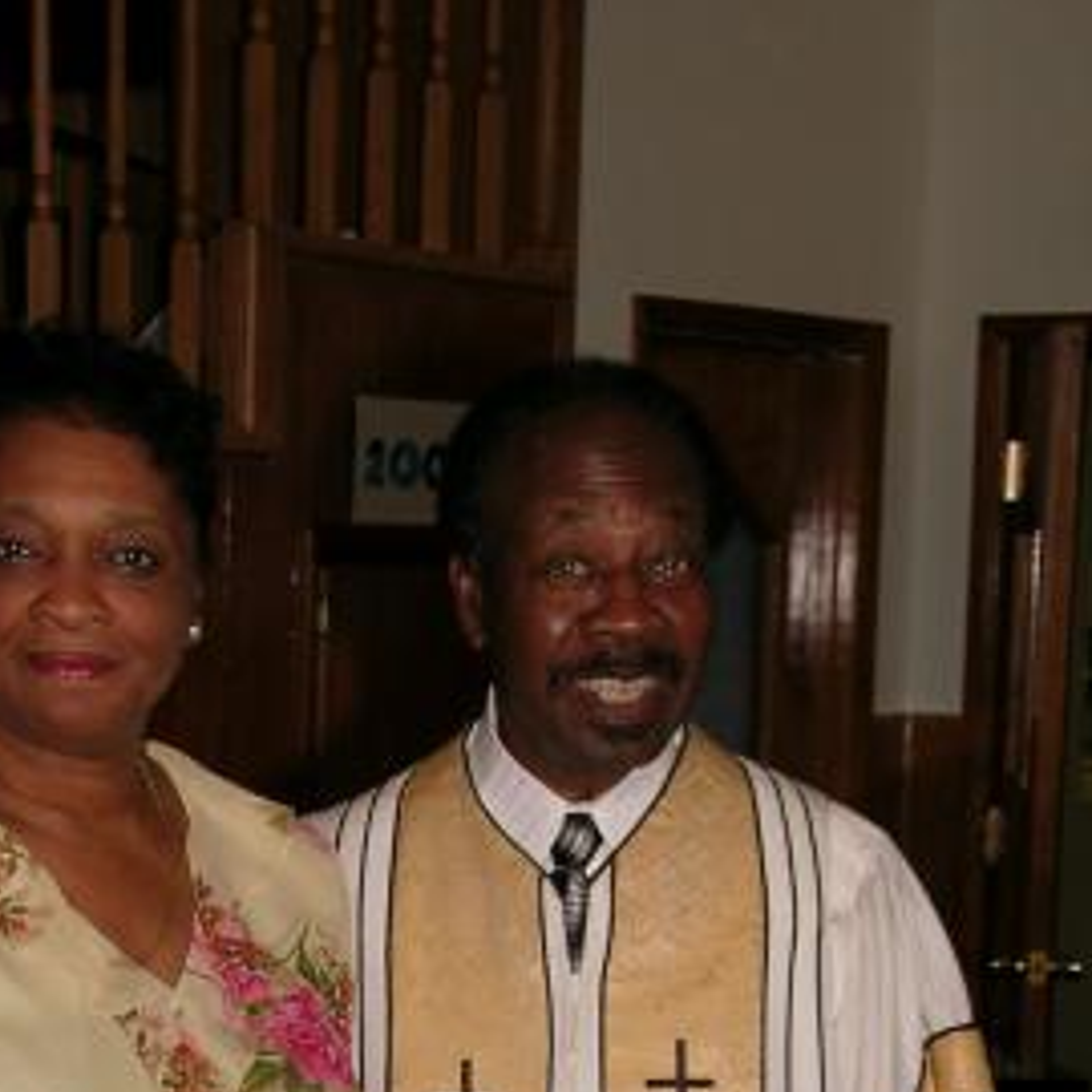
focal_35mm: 112
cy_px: 1193
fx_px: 3997
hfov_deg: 15.6
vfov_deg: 15.2
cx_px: 485
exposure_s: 1/60.1
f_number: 4
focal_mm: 11.8
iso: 50
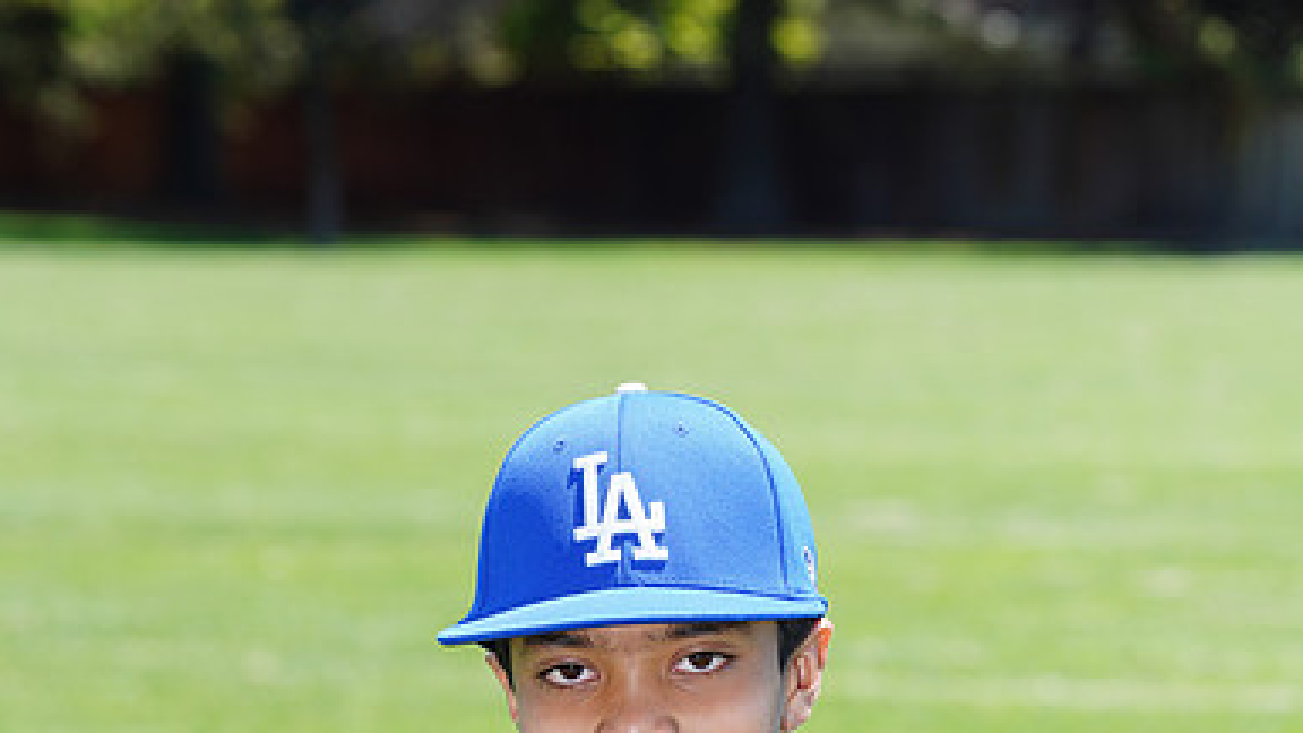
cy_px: 957
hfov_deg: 7.9
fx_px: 9467
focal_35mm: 274
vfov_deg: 4.4
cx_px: 653
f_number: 9
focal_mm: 173
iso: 200
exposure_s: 1/200
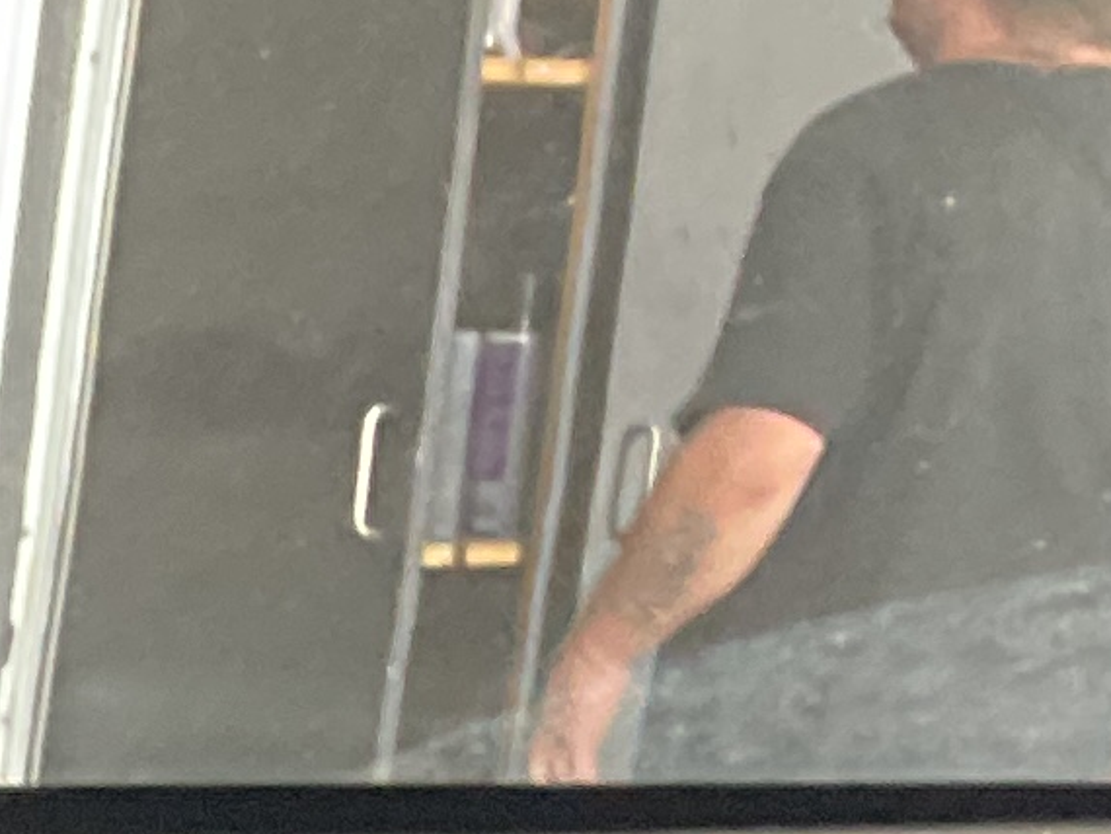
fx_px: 6582
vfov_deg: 6.5
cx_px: -1998
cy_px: 2716
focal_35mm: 205
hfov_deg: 8.4
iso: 320
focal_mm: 3
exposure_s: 1/57
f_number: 1.8
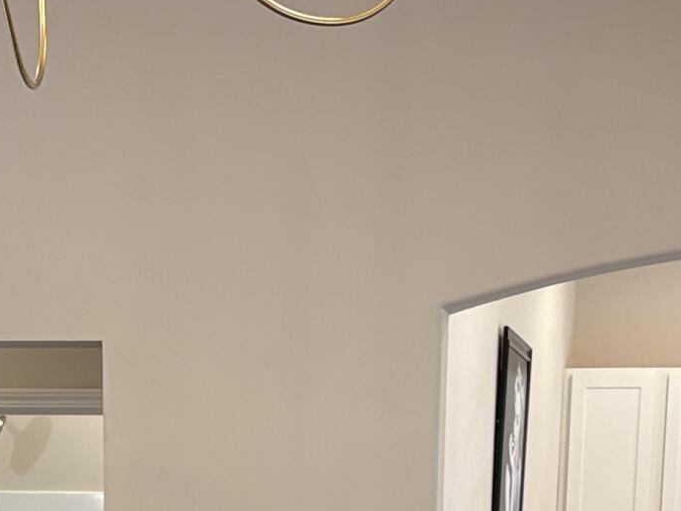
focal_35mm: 113
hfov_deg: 17.4
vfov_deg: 12.1
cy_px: 897
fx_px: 2224
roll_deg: -0.7
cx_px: 252
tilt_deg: -7.5
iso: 125
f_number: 1.6
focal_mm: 5.96
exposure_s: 1/120
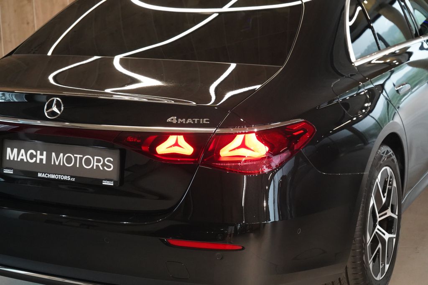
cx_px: 214
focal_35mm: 70
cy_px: 142
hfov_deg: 28.8
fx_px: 832
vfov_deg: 19.5
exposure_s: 1/160
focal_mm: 70
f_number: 5.6
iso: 10000
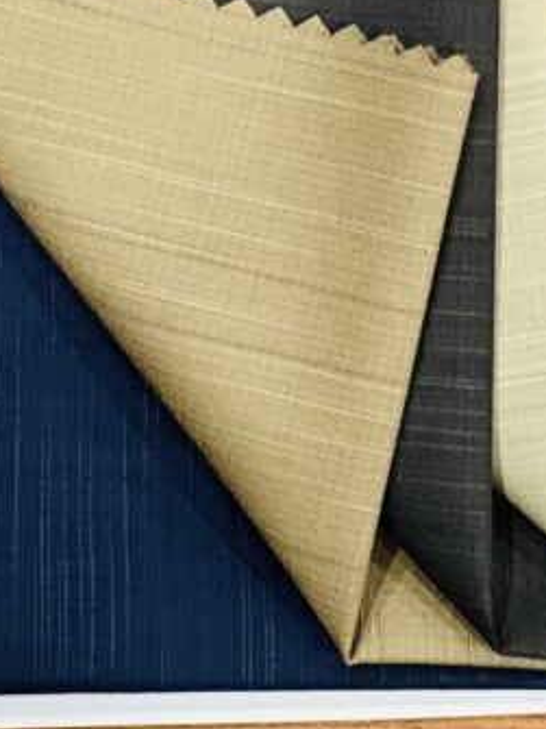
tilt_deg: -79.0
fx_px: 3872
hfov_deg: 8.1
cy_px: -98
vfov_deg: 10.6
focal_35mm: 184
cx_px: 187
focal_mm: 9
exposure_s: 1/25
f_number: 2.8
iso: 320
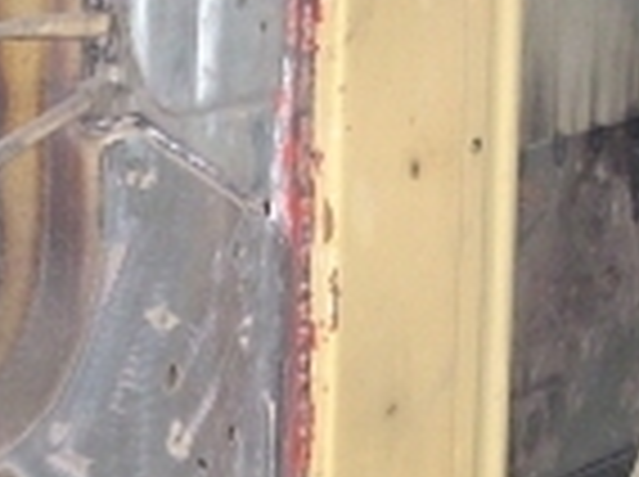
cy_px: 403
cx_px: 198
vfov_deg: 7.5
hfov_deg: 10.1
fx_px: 3612
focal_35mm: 196
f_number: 2.8
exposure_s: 1/60
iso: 200
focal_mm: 6.2
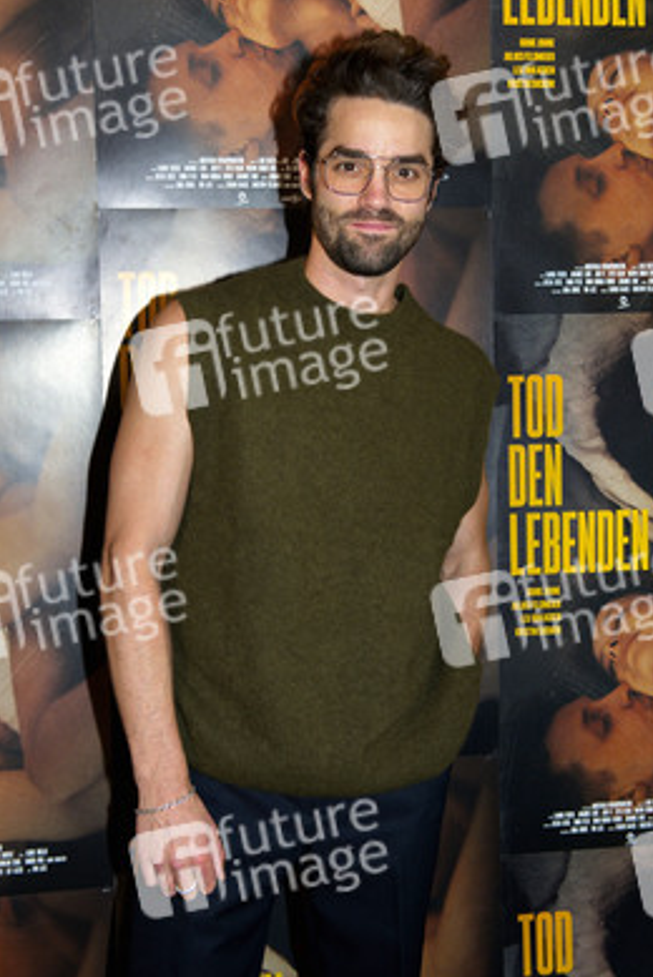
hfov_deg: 34.3
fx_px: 1059
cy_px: 482
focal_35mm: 39
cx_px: 332
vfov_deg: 49.5
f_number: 4.5
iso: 1250
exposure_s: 1/160
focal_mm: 38
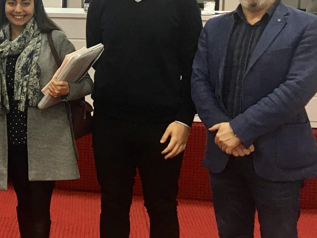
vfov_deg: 17.5
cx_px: -99
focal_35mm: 83
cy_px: 29
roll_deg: -0.6
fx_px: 760
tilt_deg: -6.0
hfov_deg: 21.3
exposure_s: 1/33
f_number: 2.2
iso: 100
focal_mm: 4.15
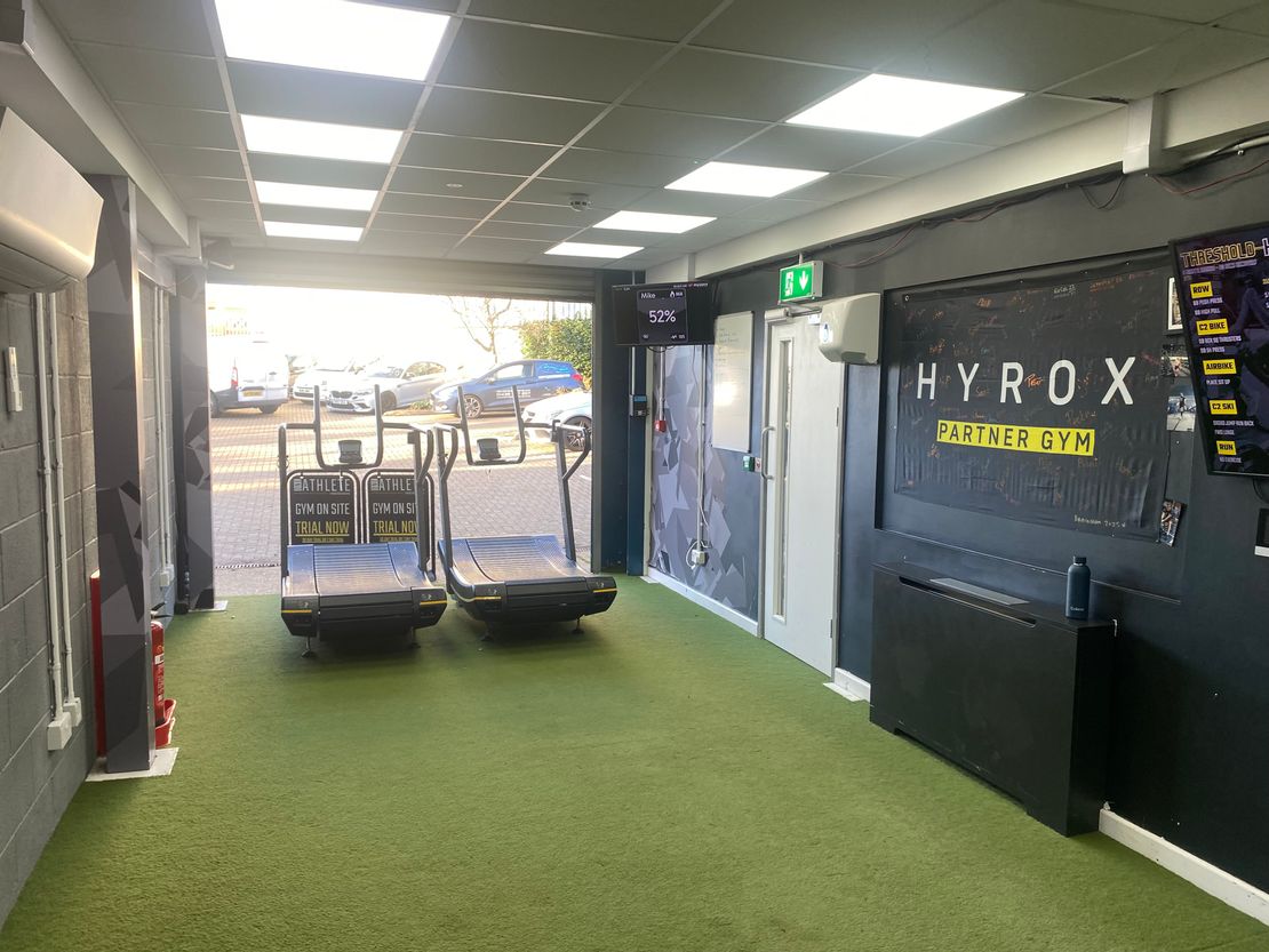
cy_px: 476
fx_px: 953
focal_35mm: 26
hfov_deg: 67.3
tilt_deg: -5.3
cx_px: 634
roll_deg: -2.8
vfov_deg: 53.1
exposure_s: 1/100
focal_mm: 4.25
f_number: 1.8
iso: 50
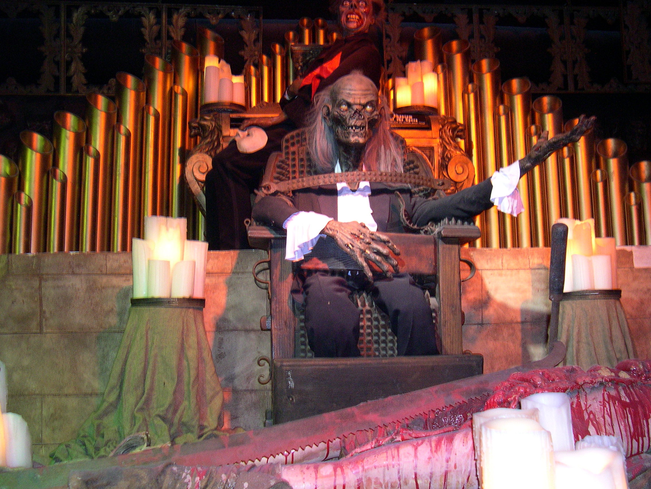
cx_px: 326
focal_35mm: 38
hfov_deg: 49.0
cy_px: 244
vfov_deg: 37.7
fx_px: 715
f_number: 2.8
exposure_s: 1/3
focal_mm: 8
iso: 400
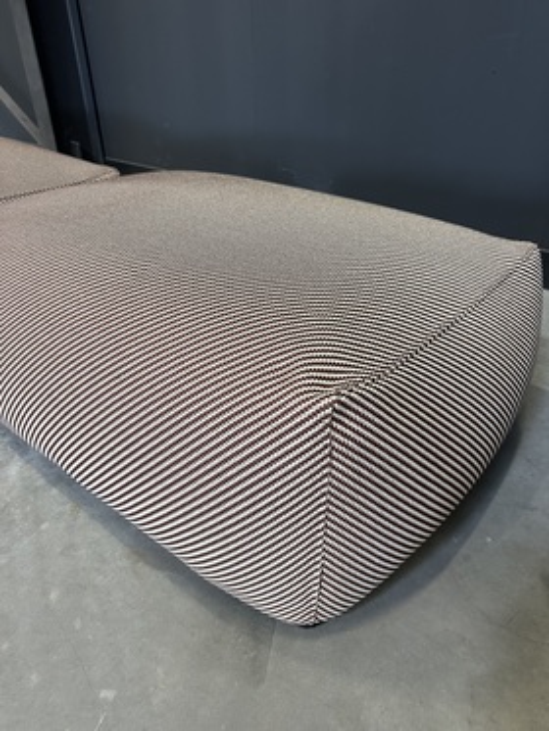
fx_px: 507
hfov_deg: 56.8
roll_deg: +0.5
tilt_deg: -32.3
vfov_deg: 71.6
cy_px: 366
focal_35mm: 24
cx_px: 274
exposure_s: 1/50
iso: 250
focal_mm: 6.86
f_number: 1.78
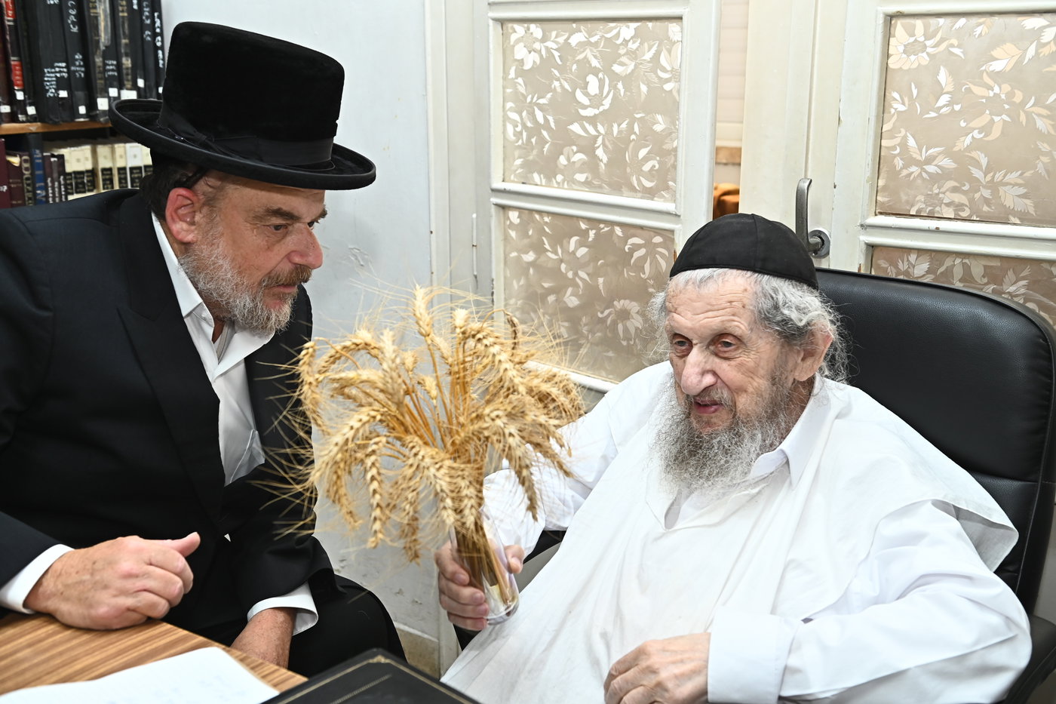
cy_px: 352
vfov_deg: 35.0
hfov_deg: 50.7
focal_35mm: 38
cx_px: 528
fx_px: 1114
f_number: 4.5
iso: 1000
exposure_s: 1/160
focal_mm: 38
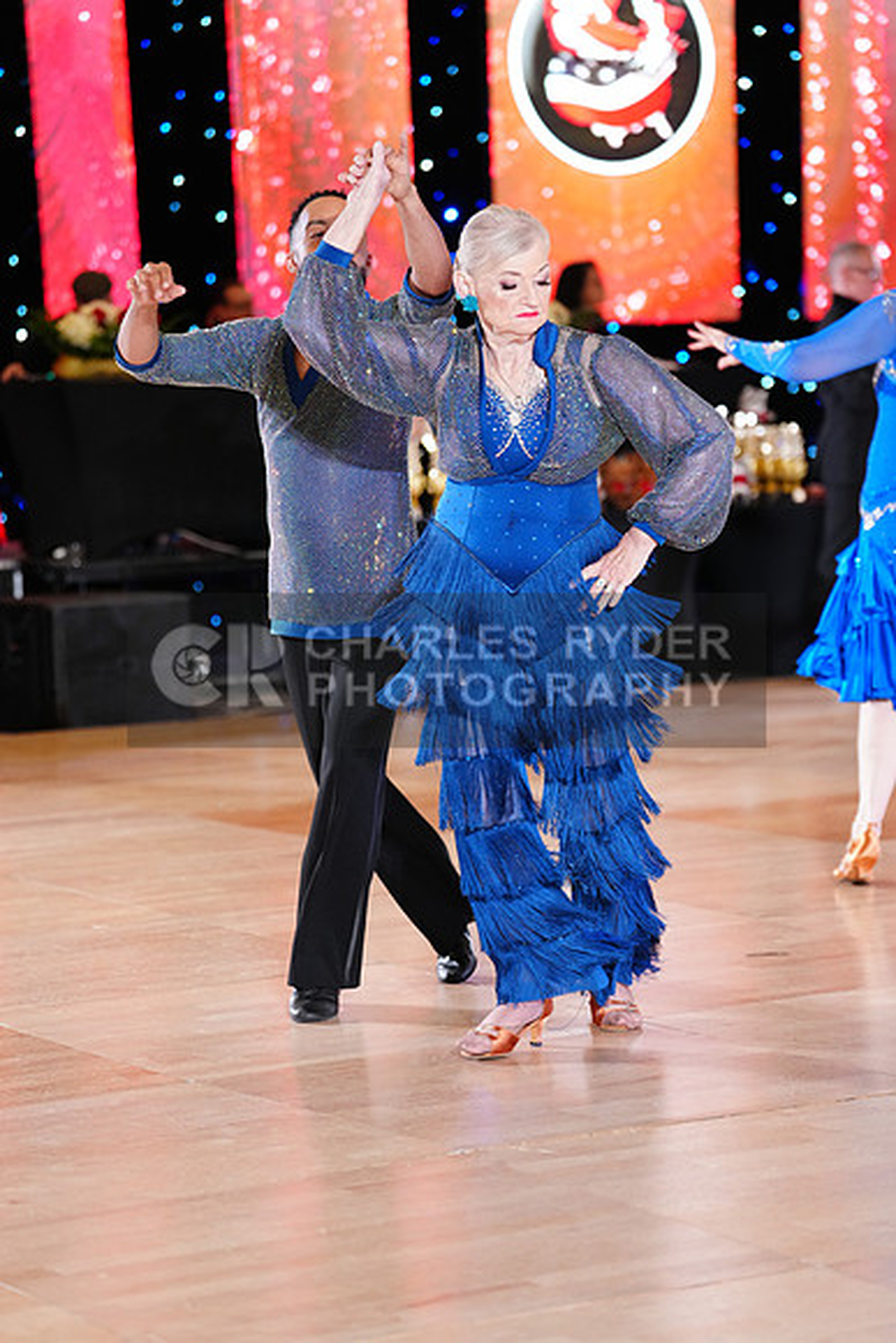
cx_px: 448
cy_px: 672
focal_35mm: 103
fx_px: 3843
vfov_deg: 19.8
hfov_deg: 13.3
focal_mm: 103
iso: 2500
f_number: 2.8
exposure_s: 1/320
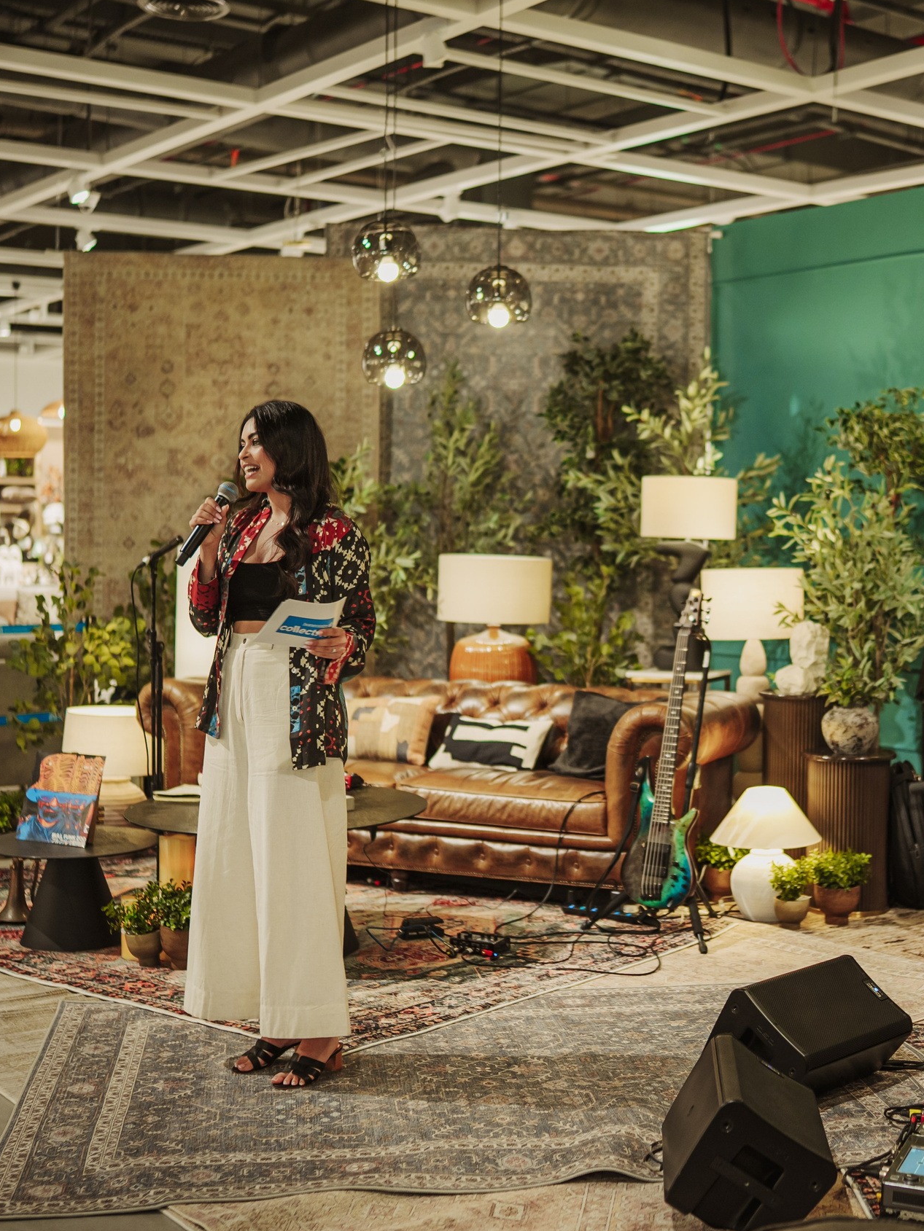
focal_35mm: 51
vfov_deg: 37.5
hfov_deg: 28.4
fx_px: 1815
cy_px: 618
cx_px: 598
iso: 320
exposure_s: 1/160
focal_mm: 35
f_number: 1.4
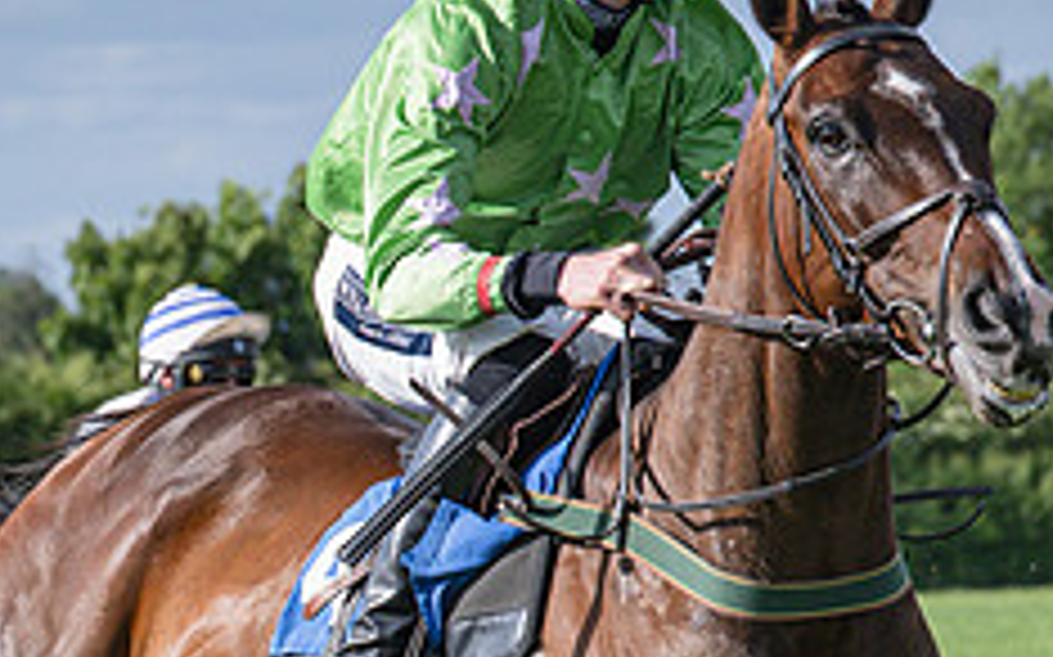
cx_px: 107
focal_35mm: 347
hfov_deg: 6.0
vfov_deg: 3.8
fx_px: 9953
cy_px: 793
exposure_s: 1/1600
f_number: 4.5
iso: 200
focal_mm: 70
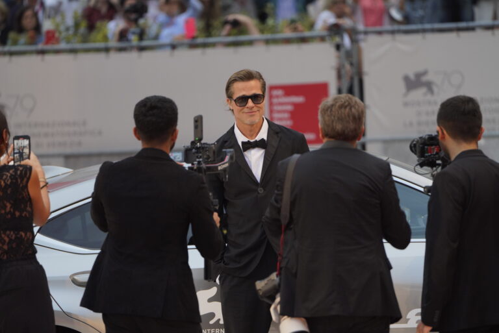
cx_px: 250
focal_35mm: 400
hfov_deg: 5.2
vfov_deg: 3.4
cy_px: 166
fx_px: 5547
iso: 1000
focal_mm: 400
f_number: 5.6
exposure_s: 1/320
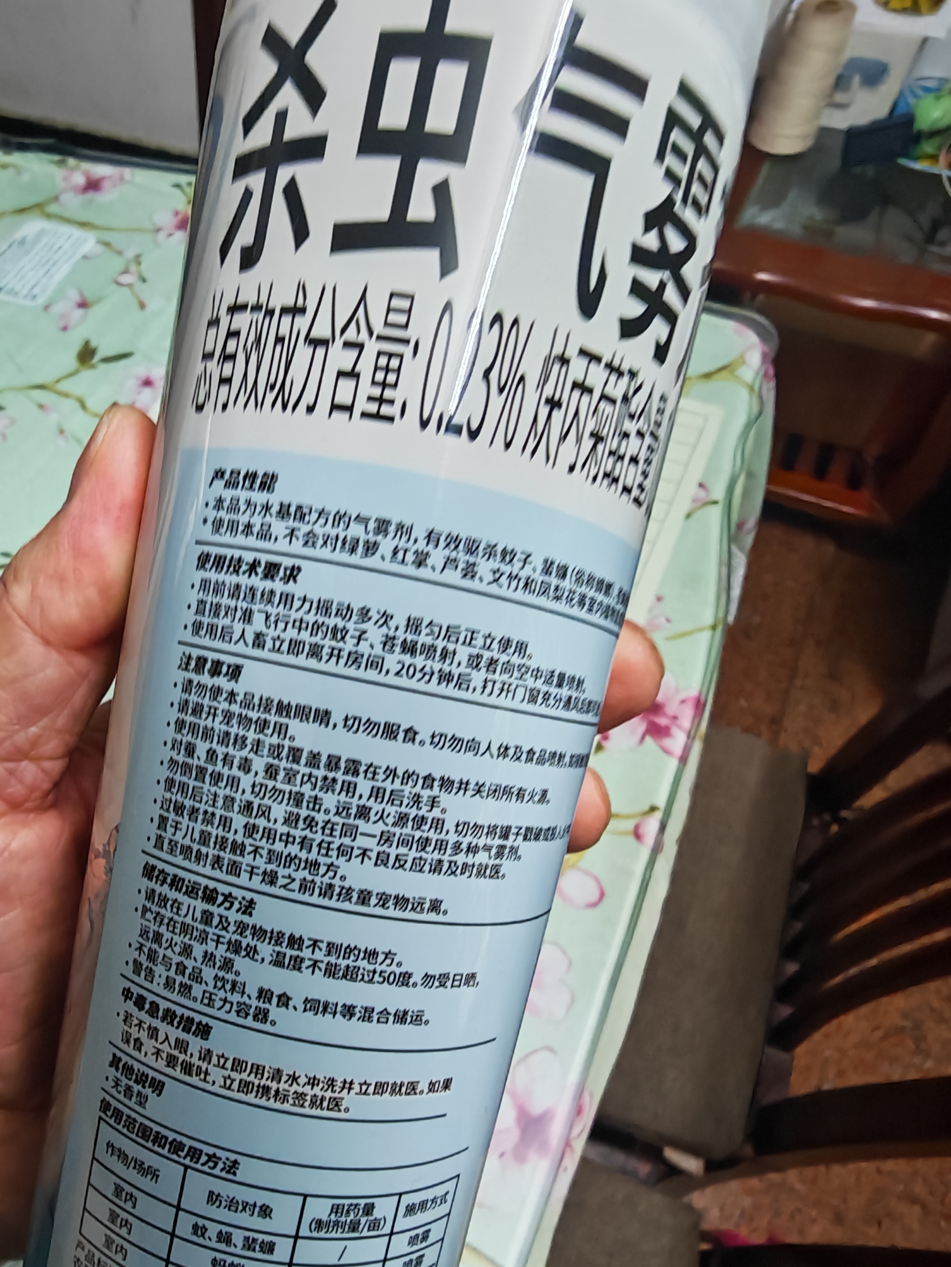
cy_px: 634
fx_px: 879
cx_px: 476
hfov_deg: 56.8
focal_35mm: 24
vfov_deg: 71.6
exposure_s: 1/25
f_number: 2
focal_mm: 1.82
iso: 320
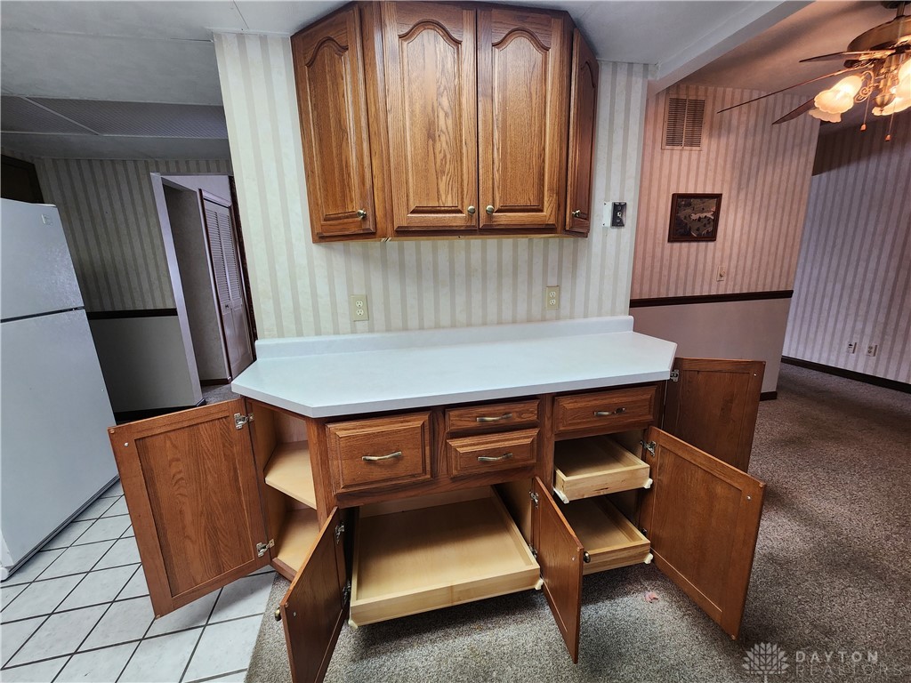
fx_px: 342
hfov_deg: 106.2
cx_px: 456
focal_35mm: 13
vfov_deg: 89.9
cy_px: 342
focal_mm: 2.2
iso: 200
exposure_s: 1/60
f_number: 2.2
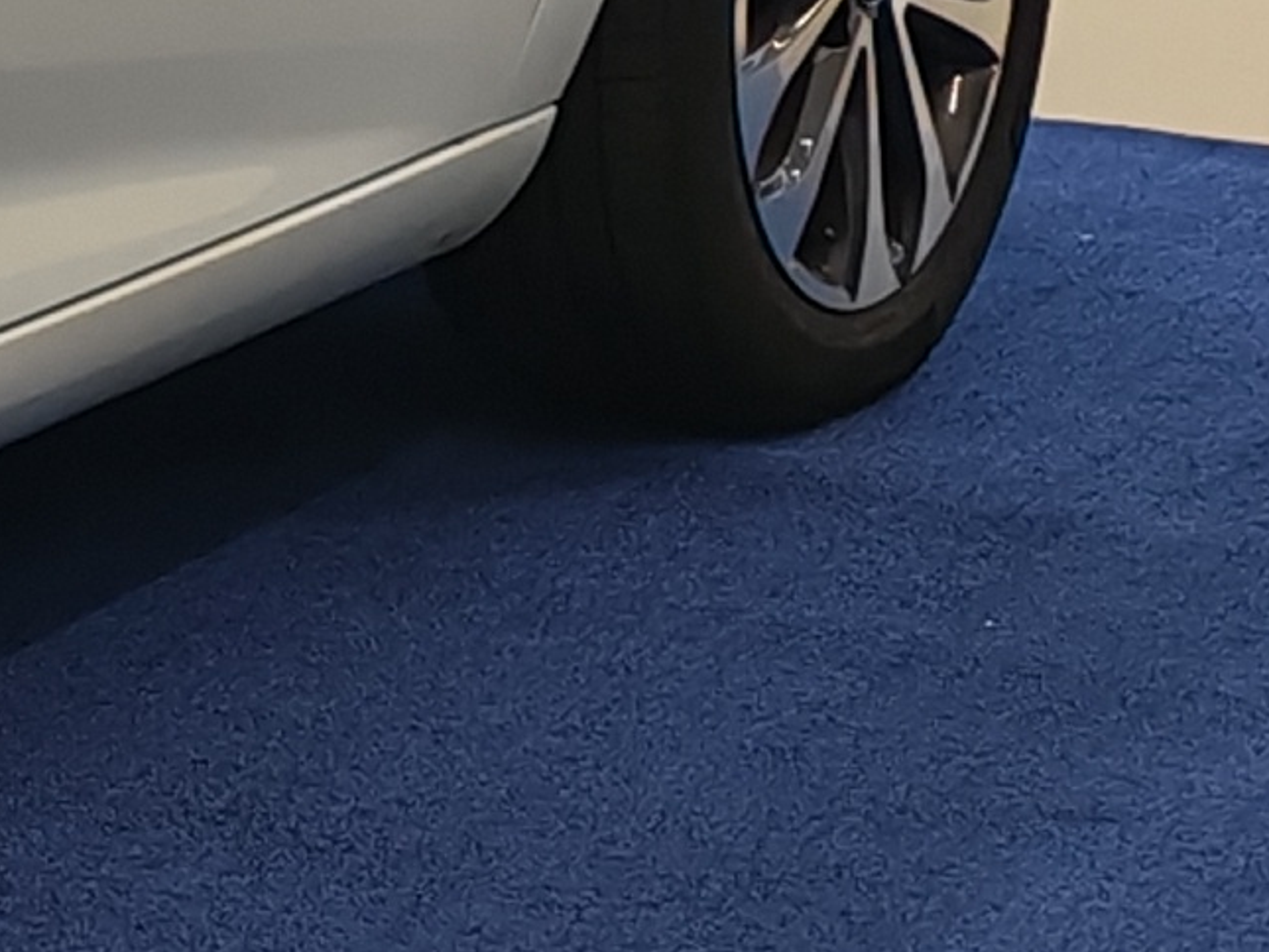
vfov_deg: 6.8
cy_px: -205
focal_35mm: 216
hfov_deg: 8.3
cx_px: -1932
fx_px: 7920
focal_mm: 6.12
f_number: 1.9
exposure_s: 1/100
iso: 92
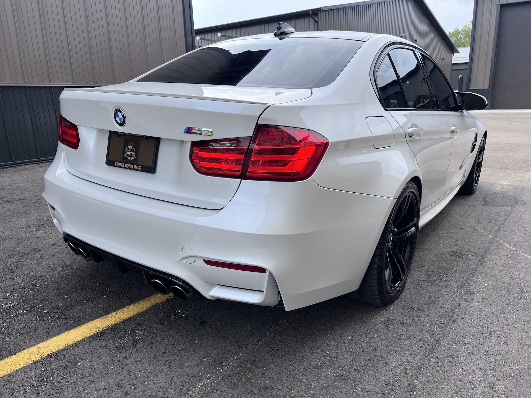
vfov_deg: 53.1
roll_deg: +1.8
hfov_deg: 67.3
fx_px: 399
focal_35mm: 26
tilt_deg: -14.0
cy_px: 199
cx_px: 266
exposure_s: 1/1196
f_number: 1.5
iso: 50
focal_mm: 5.7
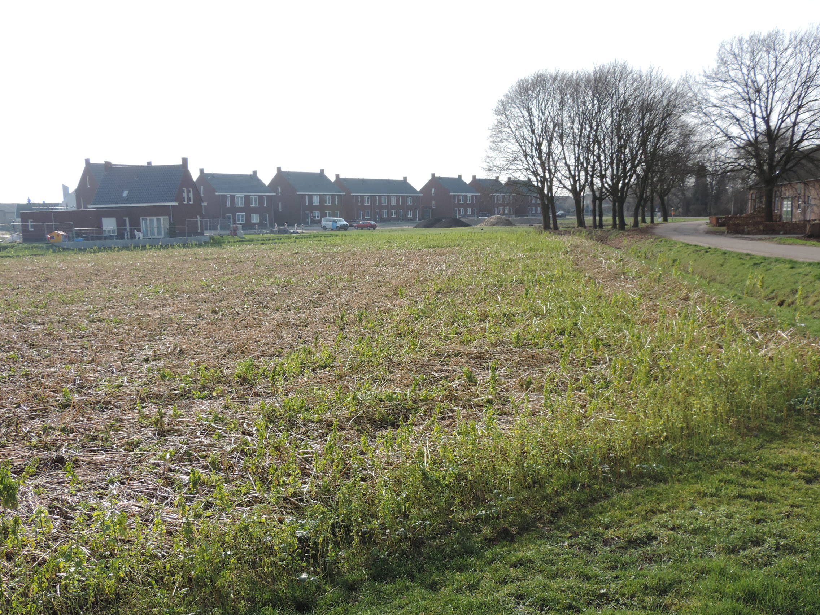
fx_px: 711
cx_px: 410
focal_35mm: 30
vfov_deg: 46.8
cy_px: 308
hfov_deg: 60.0
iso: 80
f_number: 3.1
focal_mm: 5.3
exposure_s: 1/640
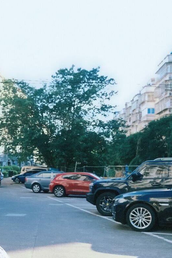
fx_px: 373
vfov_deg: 38.0
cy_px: 161
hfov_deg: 25.0
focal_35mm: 52
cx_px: 8
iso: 400
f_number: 2.8
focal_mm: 17
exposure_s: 1/500
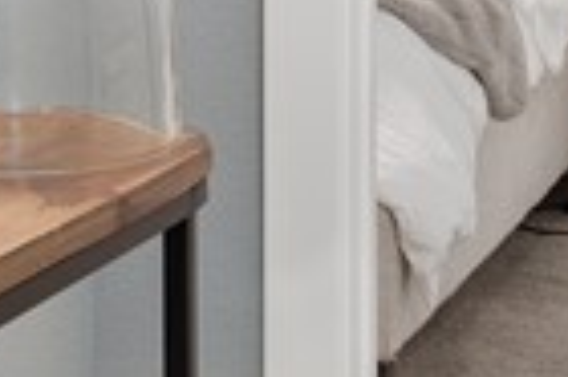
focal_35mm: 179
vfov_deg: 7.4
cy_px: -377
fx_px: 2821
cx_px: 227
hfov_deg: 11.5
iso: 800
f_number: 8
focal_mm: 23
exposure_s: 1/30
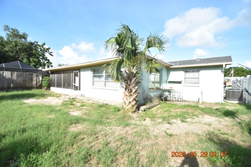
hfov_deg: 100.4
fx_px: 105
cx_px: 126
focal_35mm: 15
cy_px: 84
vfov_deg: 77.3
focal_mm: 10
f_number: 3.5
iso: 800
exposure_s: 1/3000
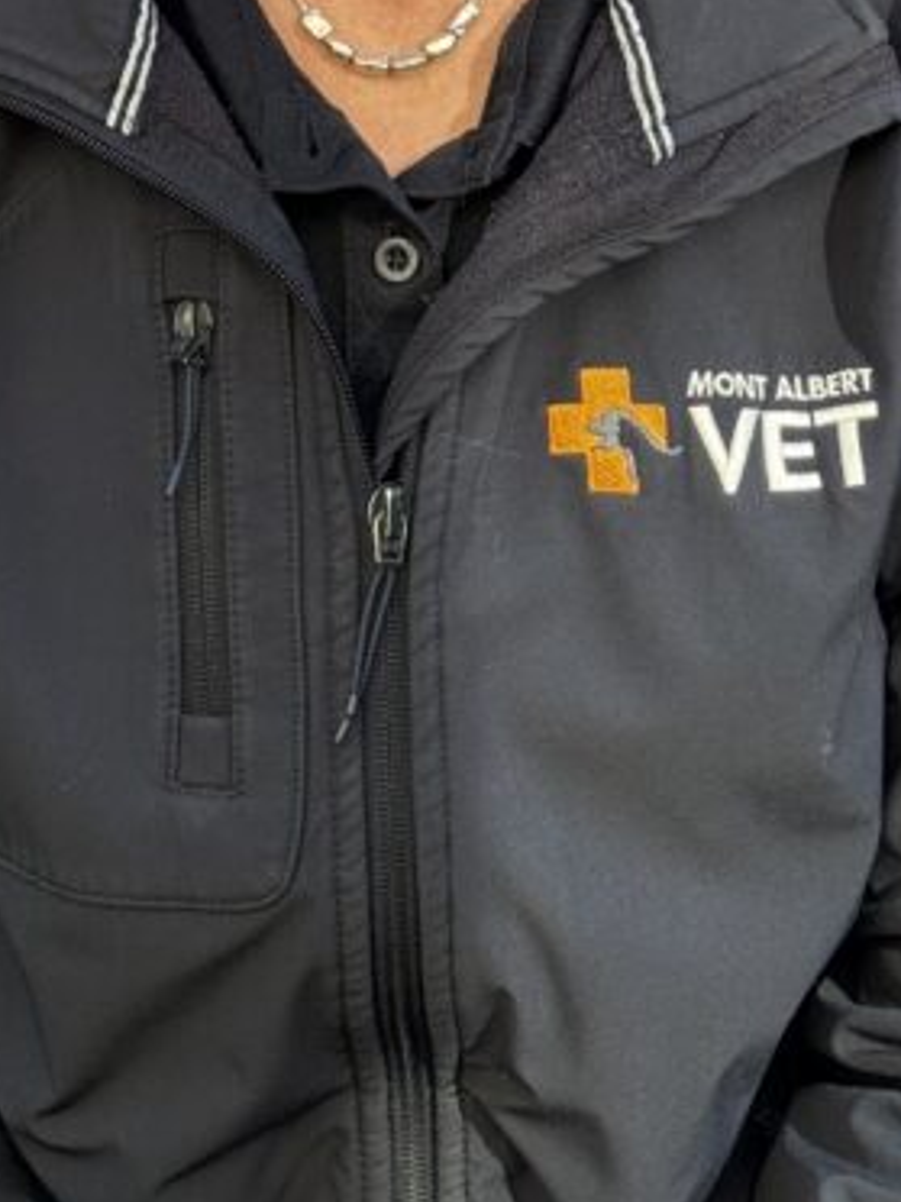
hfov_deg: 11.2
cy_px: -187
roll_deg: +1.1
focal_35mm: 132
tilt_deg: -7.4
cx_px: 439
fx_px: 4581
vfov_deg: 14.5
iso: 64
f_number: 1.78
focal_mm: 6.76
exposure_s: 1/558
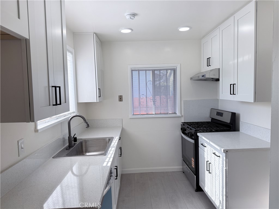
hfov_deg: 71.6
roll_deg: +1.1
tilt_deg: -3.8
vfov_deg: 56.8
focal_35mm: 24
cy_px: 104
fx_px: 193
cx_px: 140
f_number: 1.78
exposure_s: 1/443
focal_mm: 6.76
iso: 100
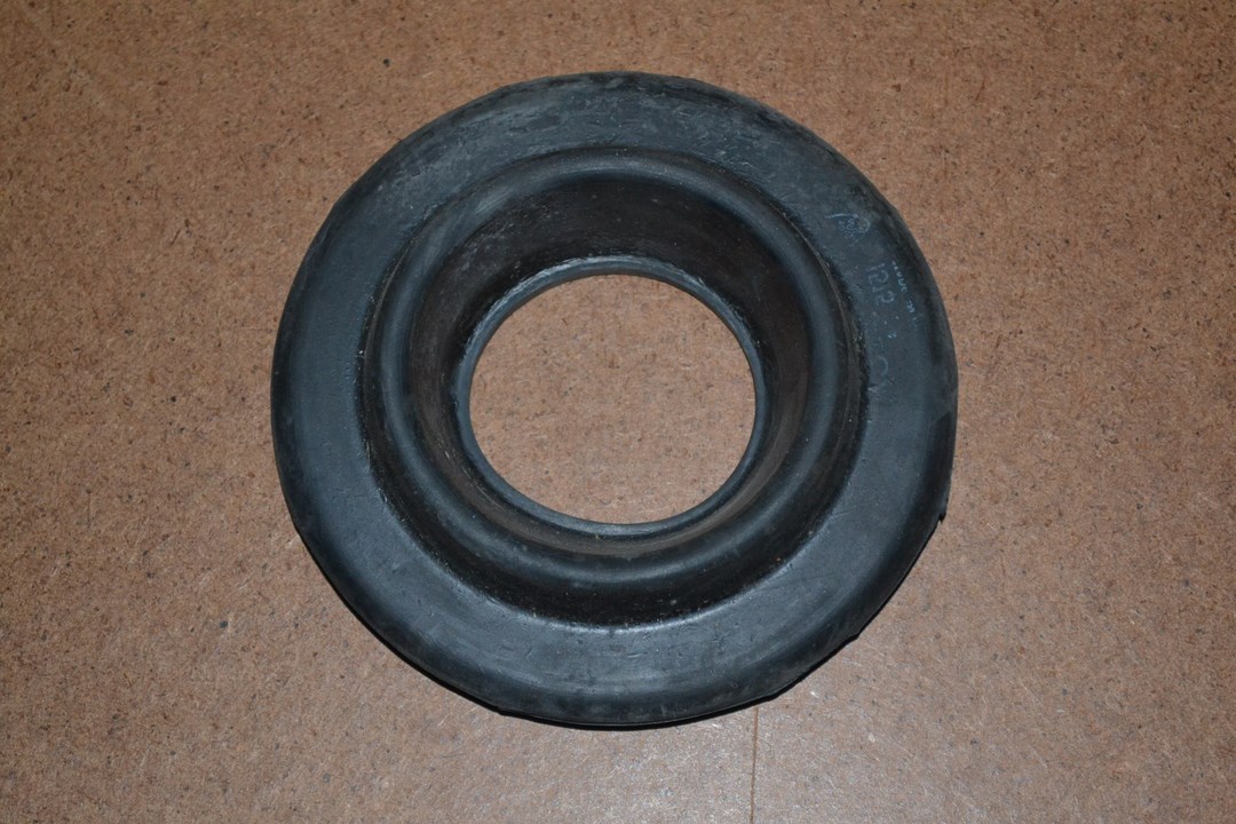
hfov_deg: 24.6
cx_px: 618
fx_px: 2832
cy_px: 412
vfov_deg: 16.6
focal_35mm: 82
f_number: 5.6
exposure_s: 1/60
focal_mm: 55
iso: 1800
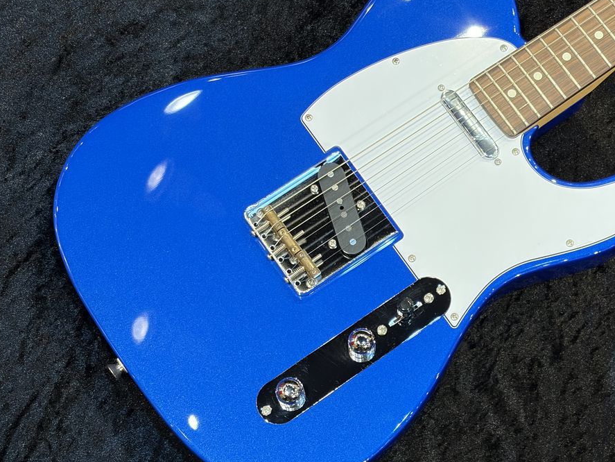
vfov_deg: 19.7
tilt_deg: -71.5
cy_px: 229
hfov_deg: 25.8
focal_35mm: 75
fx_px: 1333
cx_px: 426
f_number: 1.6
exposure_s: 1/60
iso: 100
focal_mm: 5.96
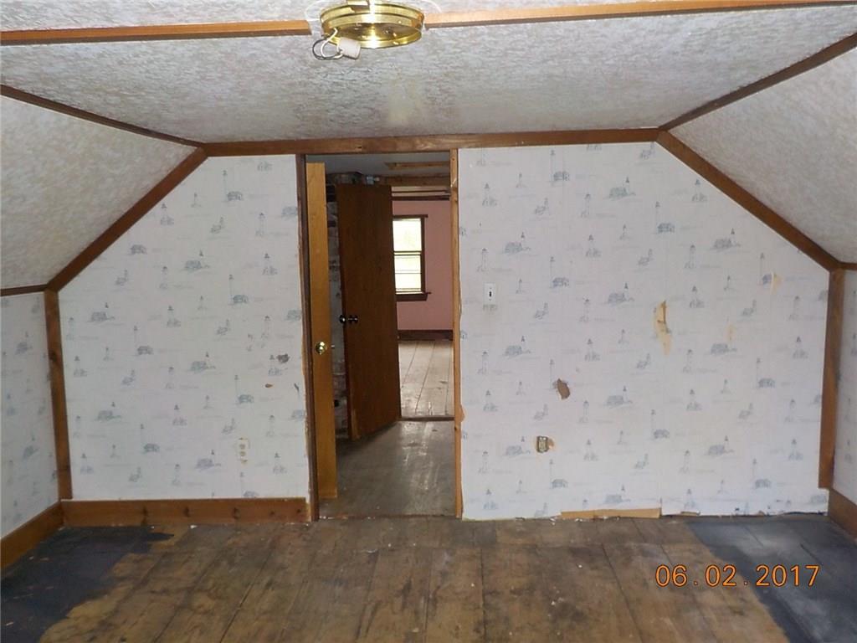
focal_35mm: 30
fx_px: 743
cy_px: 322
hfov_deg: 60.0
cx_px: 428
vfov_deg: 46.8
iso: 200
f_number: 3.3
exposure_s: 1/30
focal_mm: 4.1
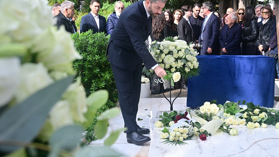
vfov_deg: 26.0
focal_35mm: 46
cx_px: 191
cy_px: 55
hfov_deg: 44.0
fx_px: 338
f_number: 5.6
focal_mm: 31.5
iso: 280
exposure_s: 1/640
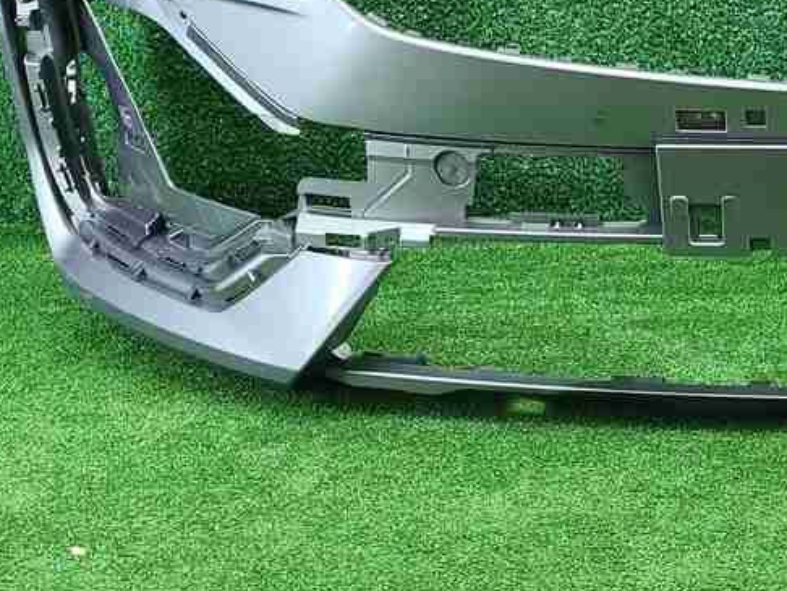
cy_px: 21
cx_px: 934
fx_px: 1751
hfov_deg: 23.3
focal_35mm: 77
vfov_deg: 18.7
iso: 171
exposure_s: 1/50
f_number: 1.8
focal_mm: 5.4
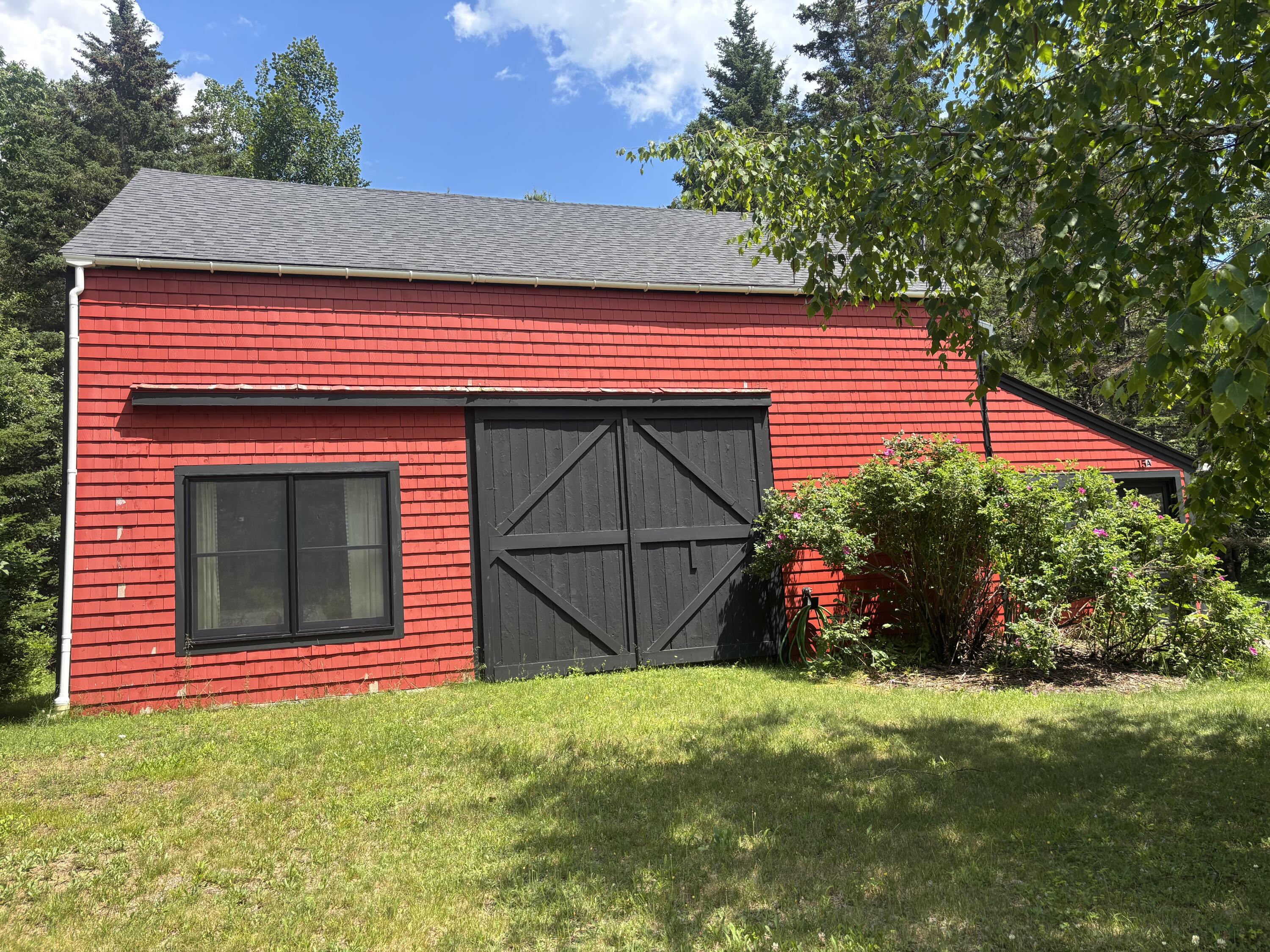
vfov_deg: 53.1
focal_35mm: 26
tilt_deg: +5.0
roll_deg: +2.9
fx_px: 954
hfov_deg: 67.3
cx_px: 635
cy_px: 476
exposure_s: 1/1263
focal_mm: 5.96
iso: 50
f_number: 1.6
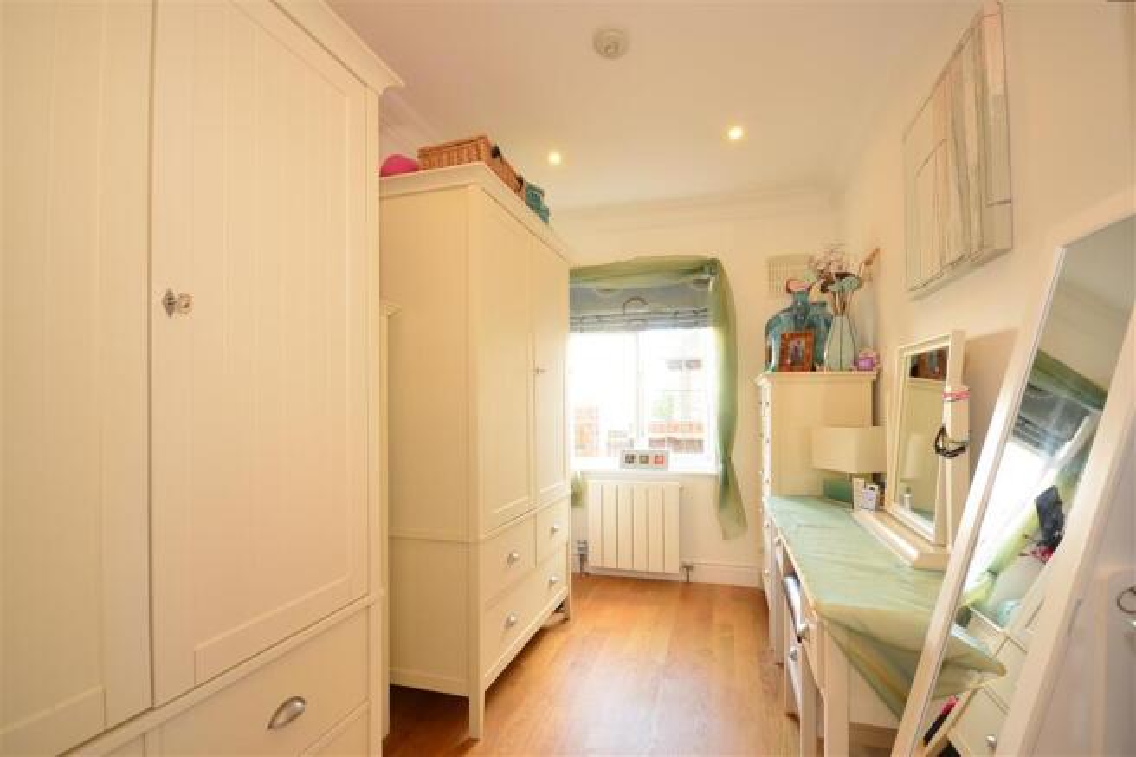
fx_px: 473
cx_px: 568
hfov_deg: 100.4
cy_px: 378
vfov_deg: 77.3
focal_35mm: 15
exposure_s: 1/10
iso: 400
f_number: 5.6
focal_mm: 10
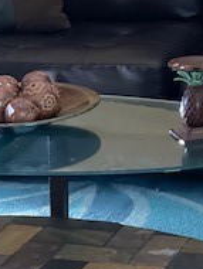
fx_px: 1365
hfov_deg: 8.4
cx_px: 275
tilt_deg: -4.8
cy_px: -130
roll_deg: +1.0
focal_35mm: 175
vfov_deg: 10.9
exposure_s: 1/24
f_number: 2
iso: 400
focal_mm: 6
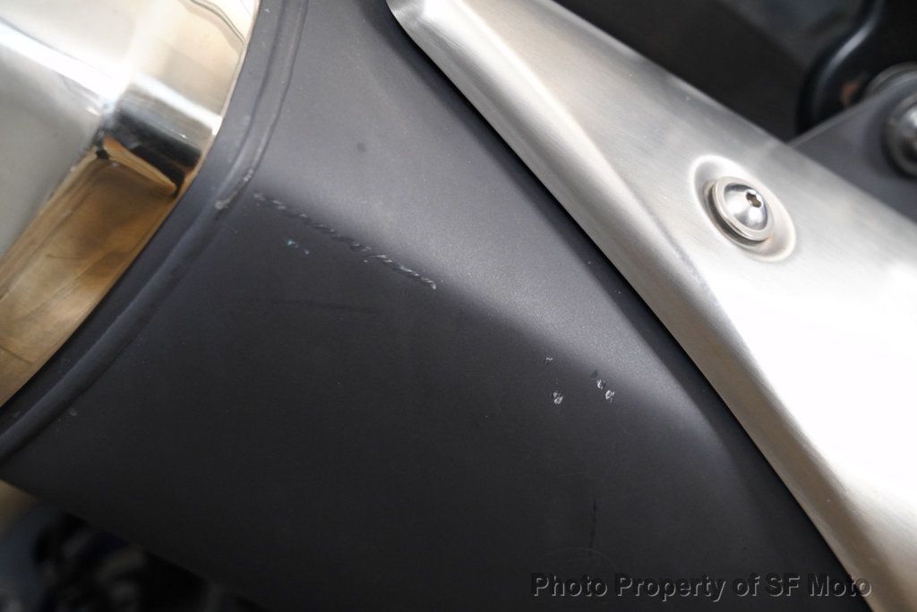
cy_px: 306
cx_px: 458
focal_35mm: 105
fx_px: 2675
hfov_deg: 19.5
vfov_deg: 13.0
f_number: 7.1
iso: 5000
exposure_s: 1/100
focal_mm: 105
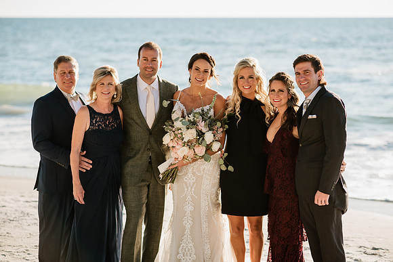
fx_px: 984
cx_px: 206
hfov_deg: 22.6
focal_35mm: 90
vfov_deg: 15.2
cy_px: 125
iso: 100
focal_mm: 85
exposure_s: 1/800
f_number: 2.8
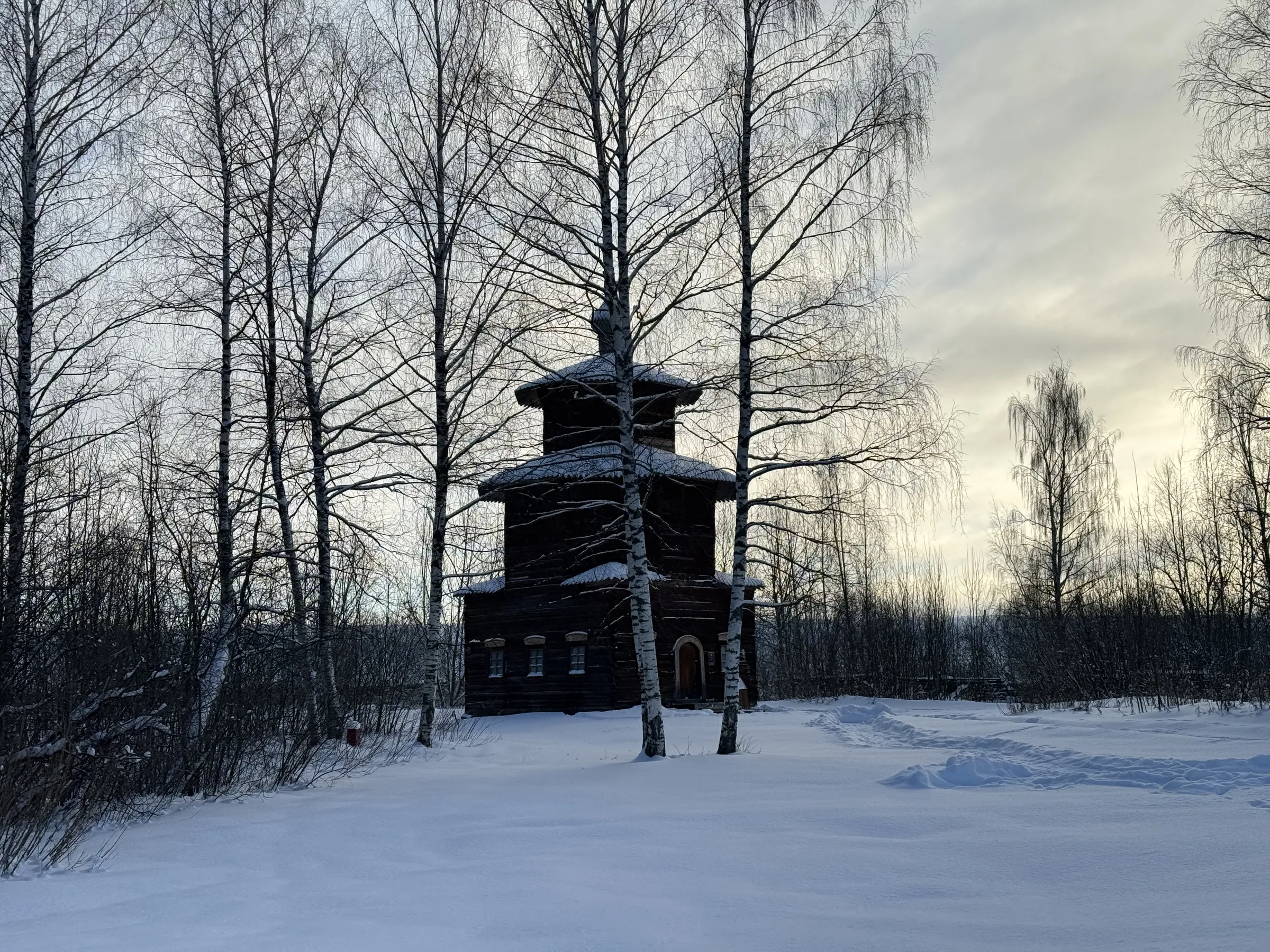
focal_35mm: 48
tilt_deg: +2.8
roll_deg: +4.8
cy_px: 476
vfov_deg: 30.3
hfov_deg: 39.7
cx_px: 635
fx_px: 1761
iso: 64
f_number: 1.78
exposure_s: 1/4975
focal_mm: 6.86
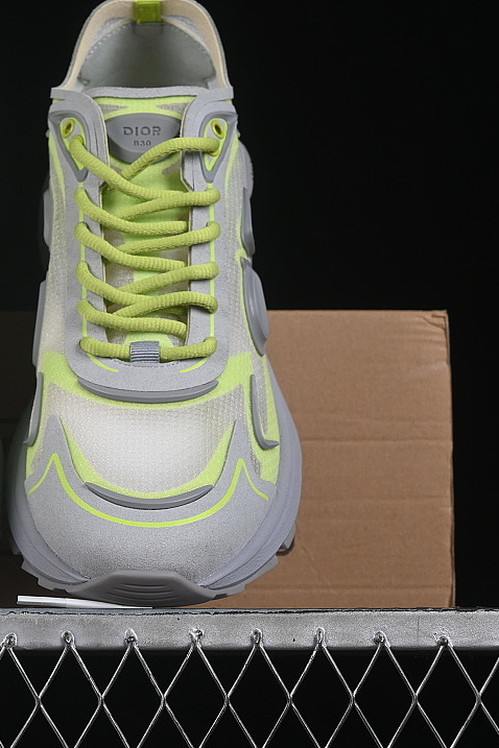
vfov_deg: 18.1
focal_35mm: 113
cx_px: 18
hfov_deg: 12.0
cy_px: 375
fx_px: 2349
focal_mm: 50
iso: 160
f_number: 8
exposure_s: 1/80
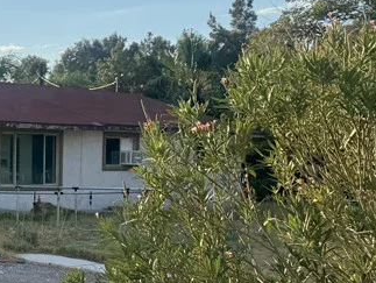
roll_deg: +1.4
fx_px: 826
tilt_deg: -4.7
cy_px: 192
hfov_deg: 21.7
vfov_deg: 19.4
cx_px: -175
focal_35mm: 76
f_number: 1.78
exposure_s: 1/3759
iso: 100
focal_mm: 6.76
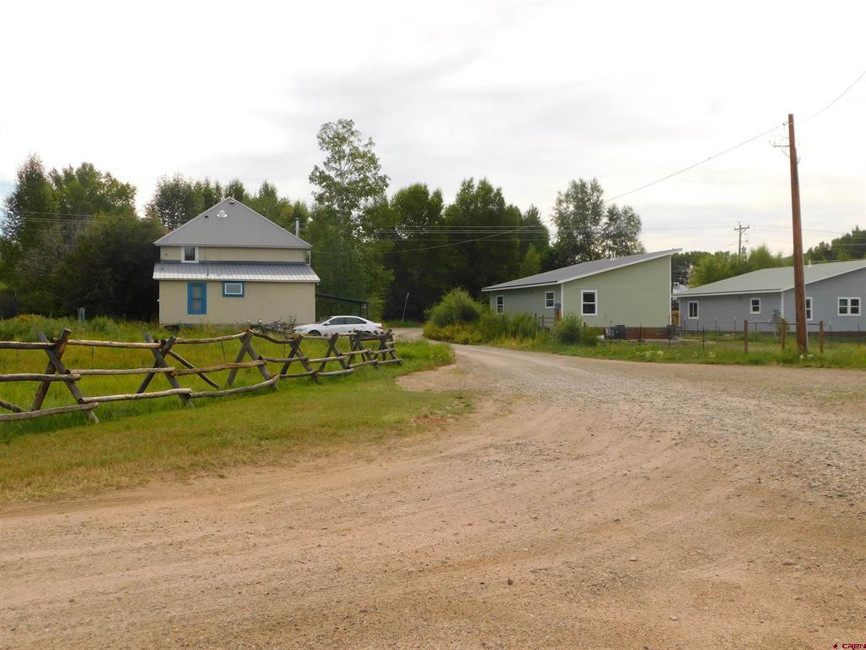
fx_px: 901
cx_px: 433
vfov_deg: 39.7
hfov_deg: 51.4
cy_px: 325
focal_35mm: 36
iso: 125
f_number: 3.5
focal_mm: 6.3
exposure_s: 1/1000
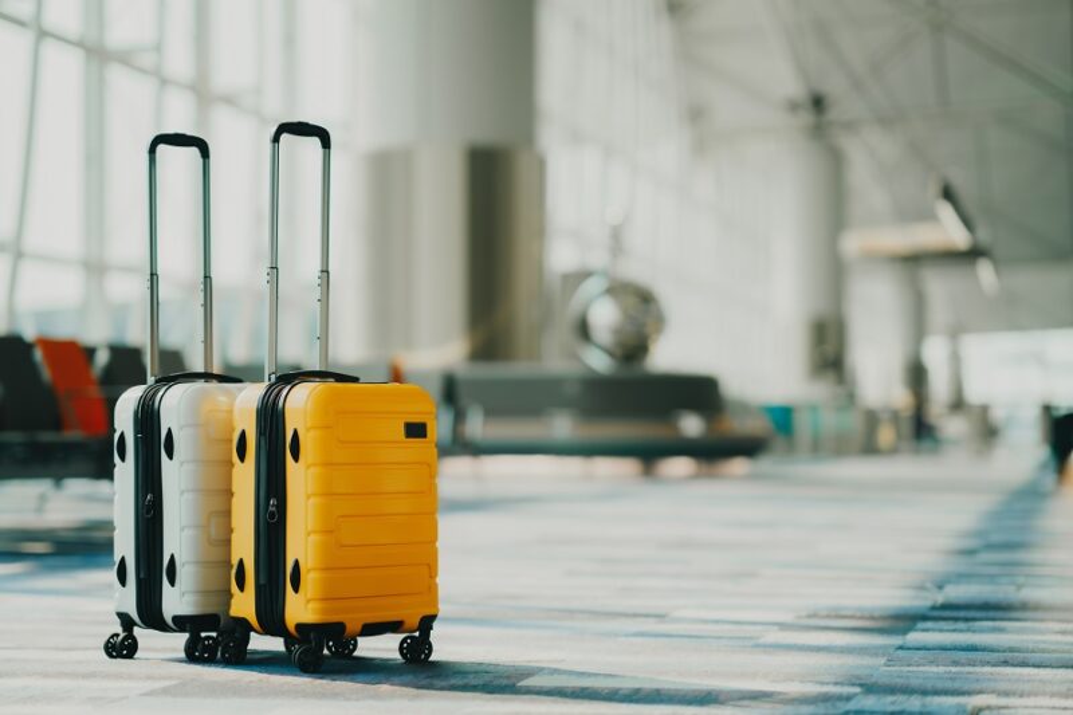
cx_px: 536
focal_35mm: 85
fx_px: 2533
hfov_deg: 23.9
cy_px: 358
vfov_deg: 16.1
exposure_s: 1/400
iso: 125
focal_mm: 85
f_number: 1.8
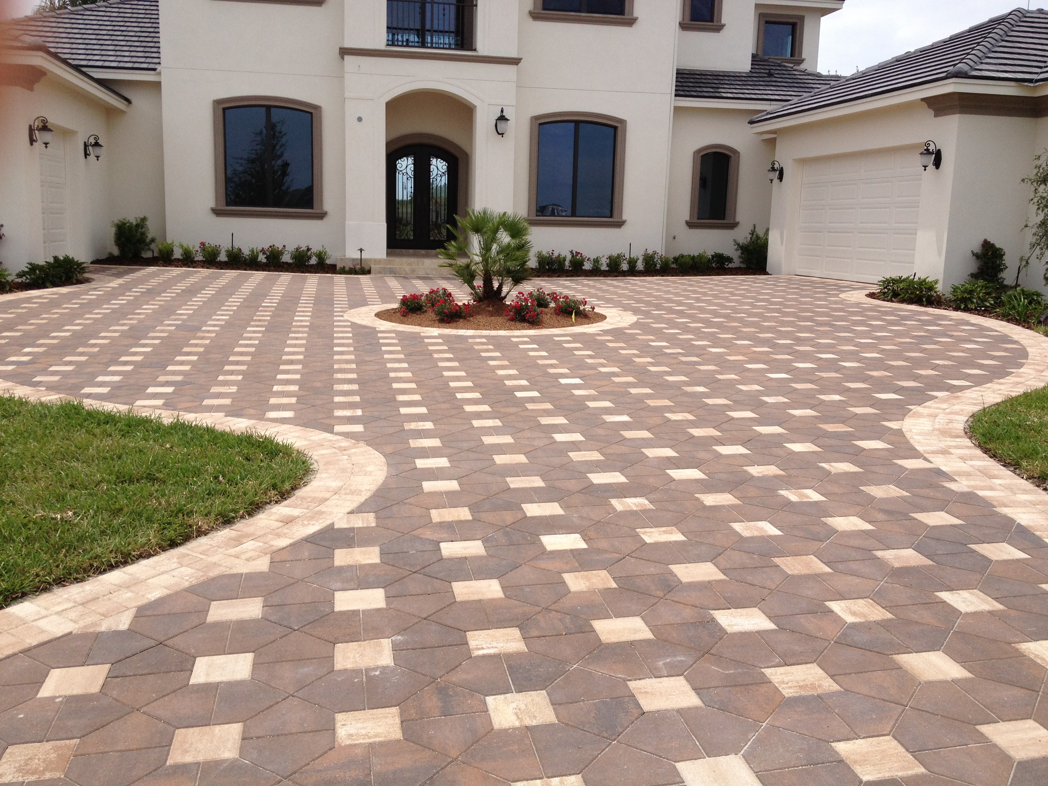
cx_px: 524
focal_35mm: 35
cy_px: 393
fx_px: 1060
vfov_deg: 40.7
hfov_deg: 52.6
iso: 64
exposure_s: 1/2513
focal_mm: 4.28
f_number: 2.4
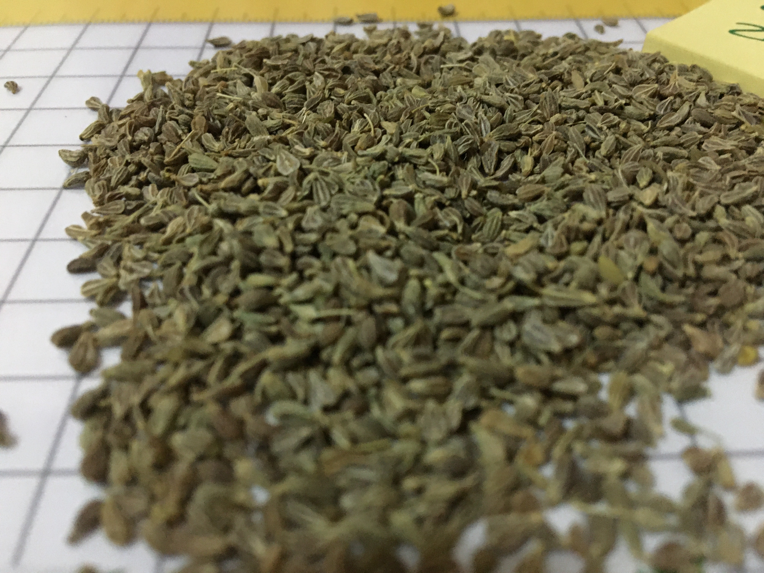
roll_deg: +0.7
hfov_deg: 61.7
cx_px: 382
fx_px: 640
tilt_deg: -42.0
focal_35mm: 29
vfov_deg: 48.2
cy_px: 286
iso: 400
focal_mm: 4.15
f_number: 2.2
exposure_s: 1/17
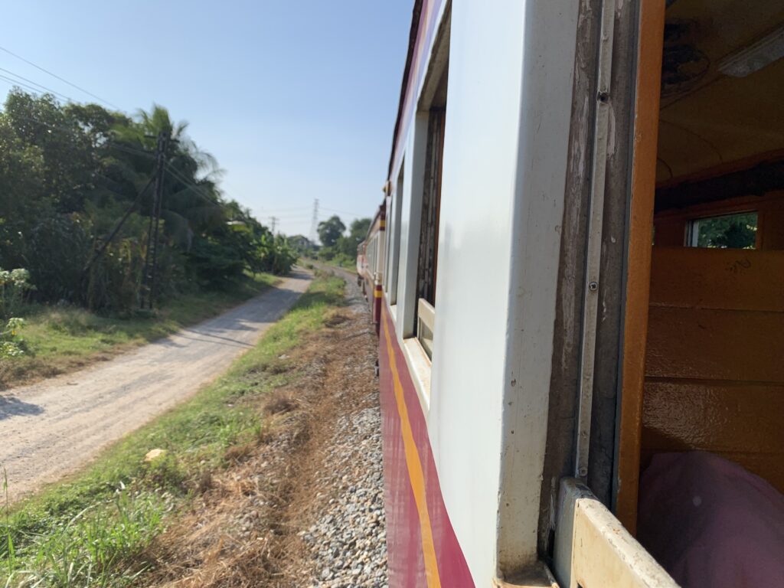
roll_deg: -4.8
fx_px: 589
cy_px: 294
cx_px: 392
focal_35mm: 26
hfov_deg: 67.3
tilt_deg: -3.6
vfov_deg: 53.1
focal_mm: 4.25
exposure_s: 1/2545
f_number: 1.8
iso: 25
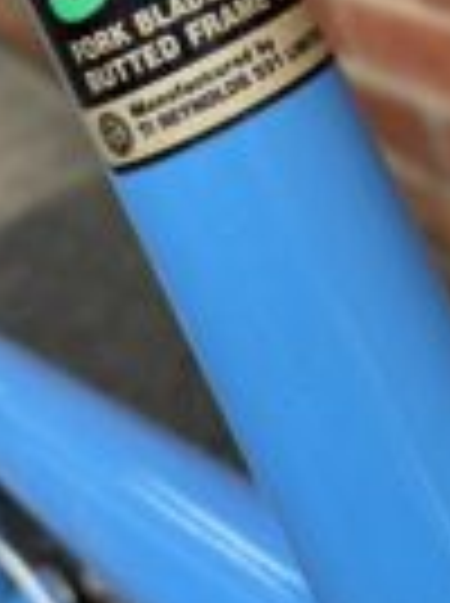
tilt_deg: -12.6
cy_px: -144
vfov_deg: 24.8
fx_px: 1217
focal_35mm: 70
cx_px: 315
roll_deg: +18.5
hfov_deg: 20.8
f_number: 1.6
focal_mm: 4.2
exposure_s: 1/116
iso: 125
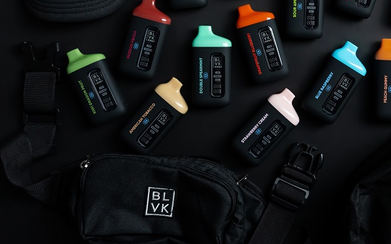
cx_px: 307
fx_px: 639
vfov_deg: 21.3
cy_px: 34
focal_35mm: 60
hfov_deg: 33.1
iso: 400
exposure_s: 1/125
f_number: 2.8
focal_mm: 35
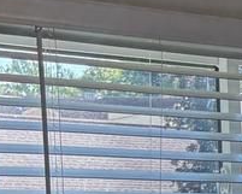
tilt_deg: -4.7
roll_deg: +0.2
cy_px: 368
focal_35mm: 182
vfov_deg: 8.2
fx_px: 1304
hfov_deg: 9.2
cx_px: 643
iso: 50
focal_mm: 5.96
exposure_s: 1/182
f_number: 1.6
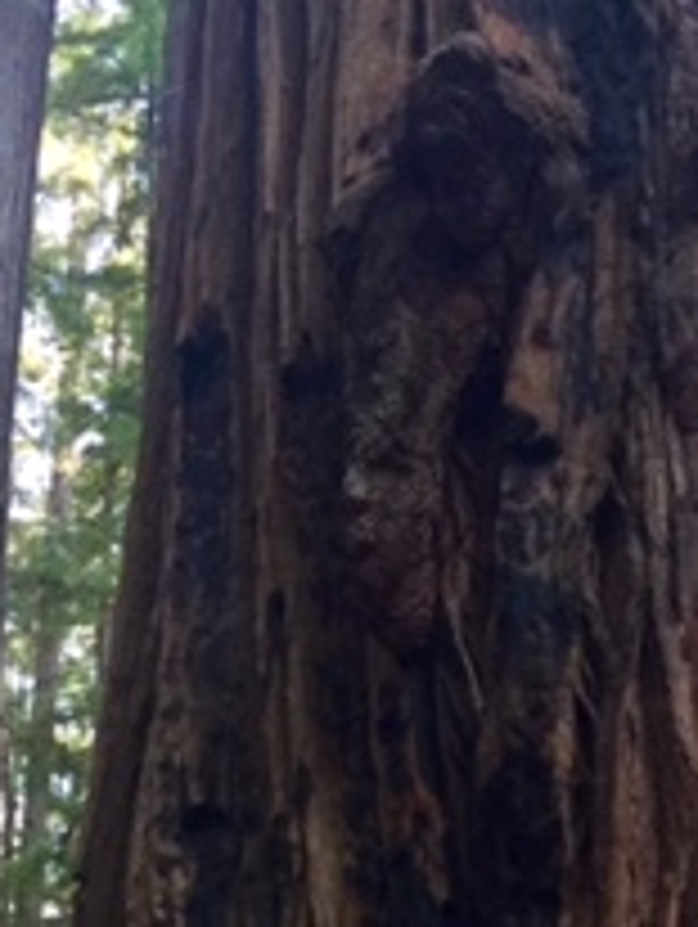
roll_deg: -1.7
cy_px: 1296
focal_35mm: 90
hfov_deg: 16.4
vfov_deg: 19.5
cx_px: 486
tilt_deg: +13.8
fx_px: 2415
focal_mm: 4.15
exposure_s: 1/30
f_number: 2.2
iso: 50
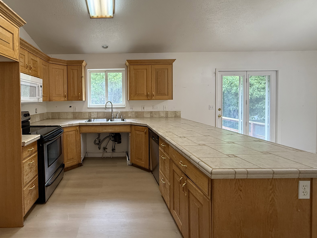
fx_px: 165
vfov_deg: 71.3
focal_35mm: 18
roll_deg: +1.0
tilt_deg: -0.6
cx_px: 115
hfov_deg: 85.7
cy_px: 103
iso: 250
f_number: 2.2
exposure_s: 1/120
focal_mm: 2.22
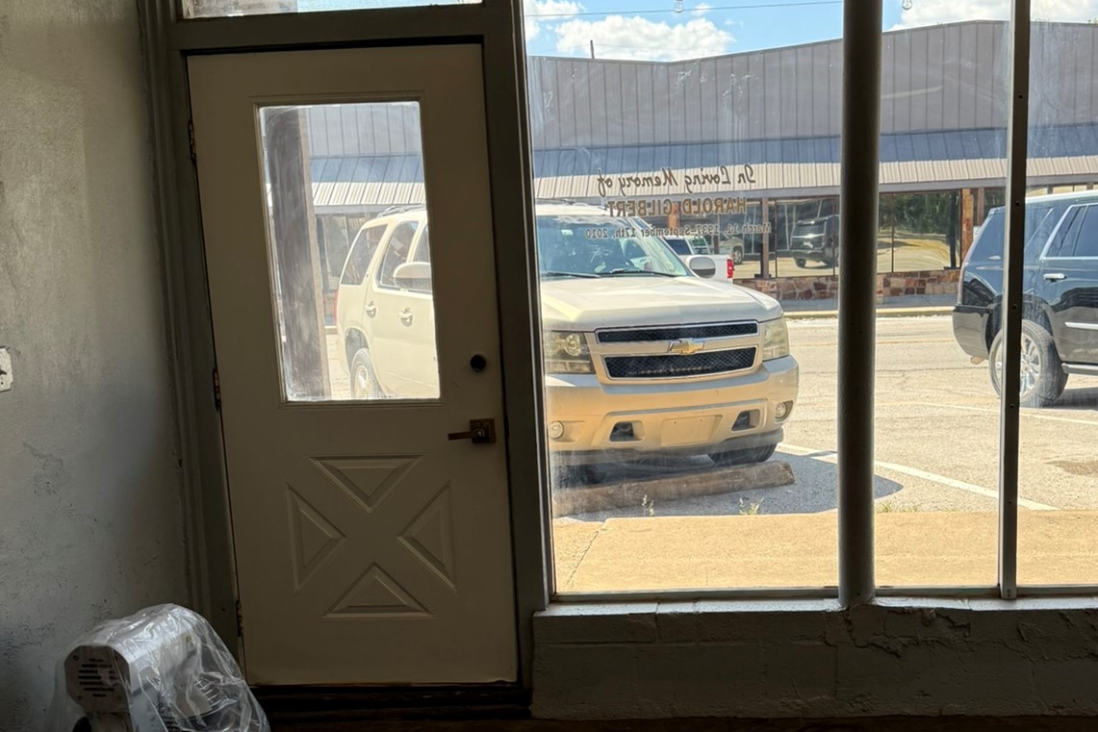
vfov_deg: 31.6
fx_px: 1281
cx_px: 670
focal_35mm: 42
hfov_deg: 46.1
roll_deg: +1.7
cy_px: 492
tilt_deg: -10.3
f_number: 1.78
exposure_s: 1/1060
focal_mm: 6.76
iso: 100
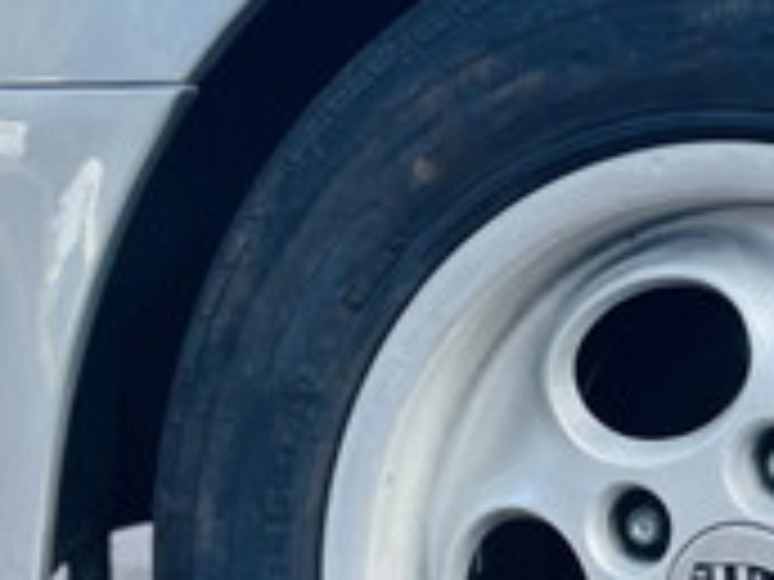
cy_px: 387
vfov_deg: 12.8
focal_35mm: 116
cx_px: 846
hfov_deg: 16.5
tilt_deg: -6.0
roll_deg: -0.4
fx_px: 2594
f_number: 1.5
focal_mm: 5.7
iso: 50
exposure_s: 1/873
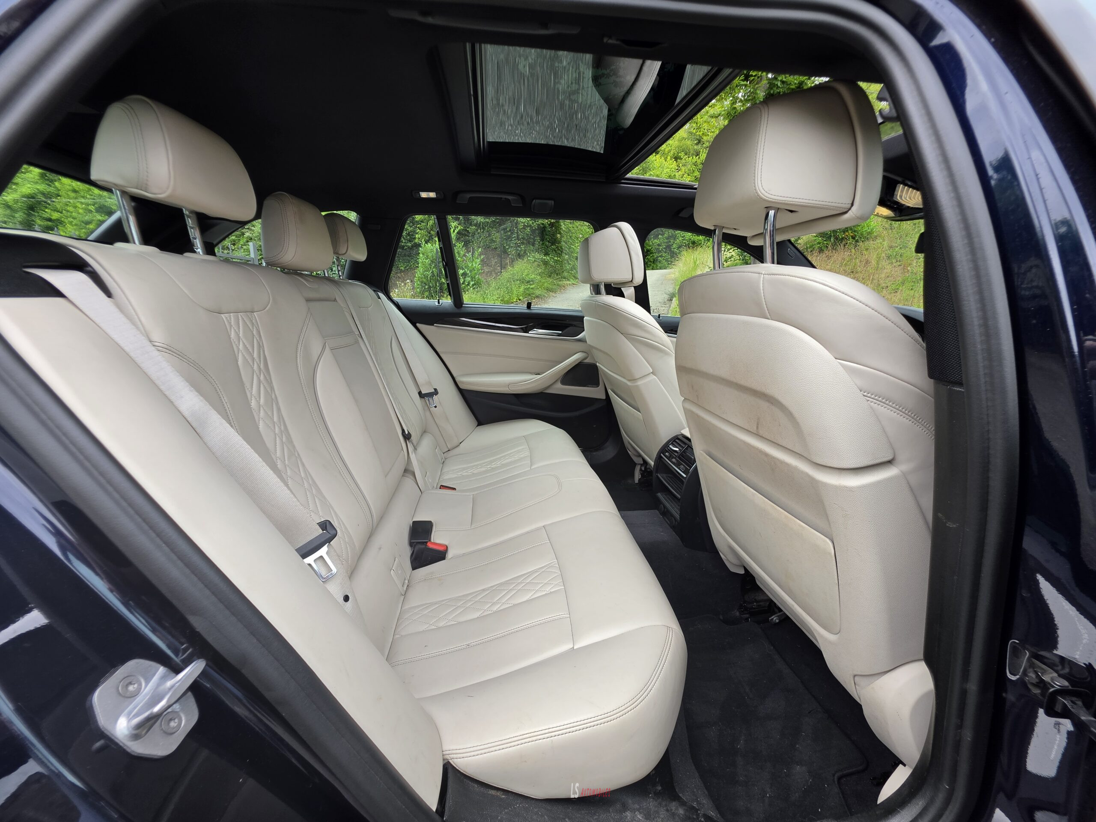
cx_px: 548
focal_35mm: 13
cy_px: 411
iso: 16
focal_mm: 2.2
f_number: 1.9
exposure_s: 1/101
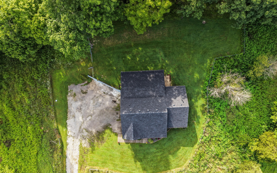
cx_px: 138
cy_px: 95
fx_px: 196
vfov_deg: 47.5
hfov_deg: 70.4
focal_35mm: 26
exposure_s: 1/640
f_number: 1.8
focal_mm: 8.67
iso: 130
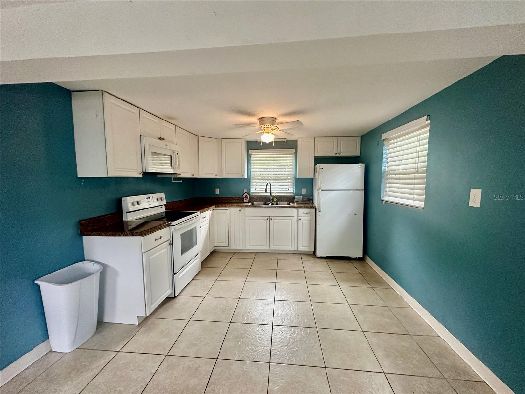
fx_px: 212
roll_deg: -0.4
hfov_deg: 102.1
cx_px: 262
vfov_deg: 85.7
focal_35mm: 14
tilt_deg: -4.7
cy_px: 197
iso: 320
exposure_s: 1/120
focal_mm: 2.22
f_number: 2.2
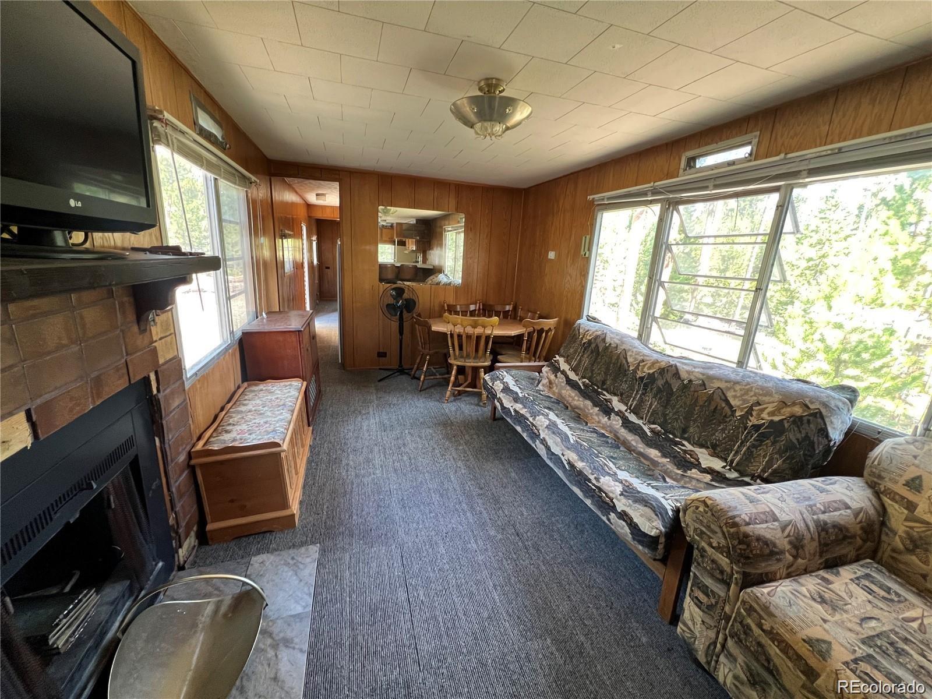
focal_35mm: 13
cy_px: 350
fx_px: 350
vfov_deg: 89.9
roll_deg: -3.3
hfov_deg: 106.2
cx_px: 466
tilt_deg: -15.4
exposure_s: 1/83
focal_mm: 1.57
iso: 250
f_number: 1.8
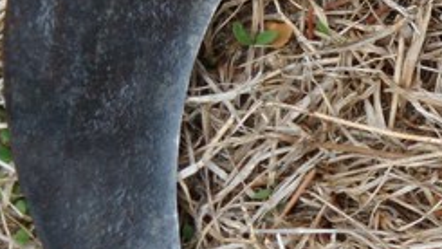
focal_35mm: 128
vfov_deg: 9.5
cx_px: 568
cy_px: 34
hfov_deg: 15.9
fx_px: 1501
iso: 80
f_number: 3.6
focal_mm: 6.4
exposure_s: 1/80
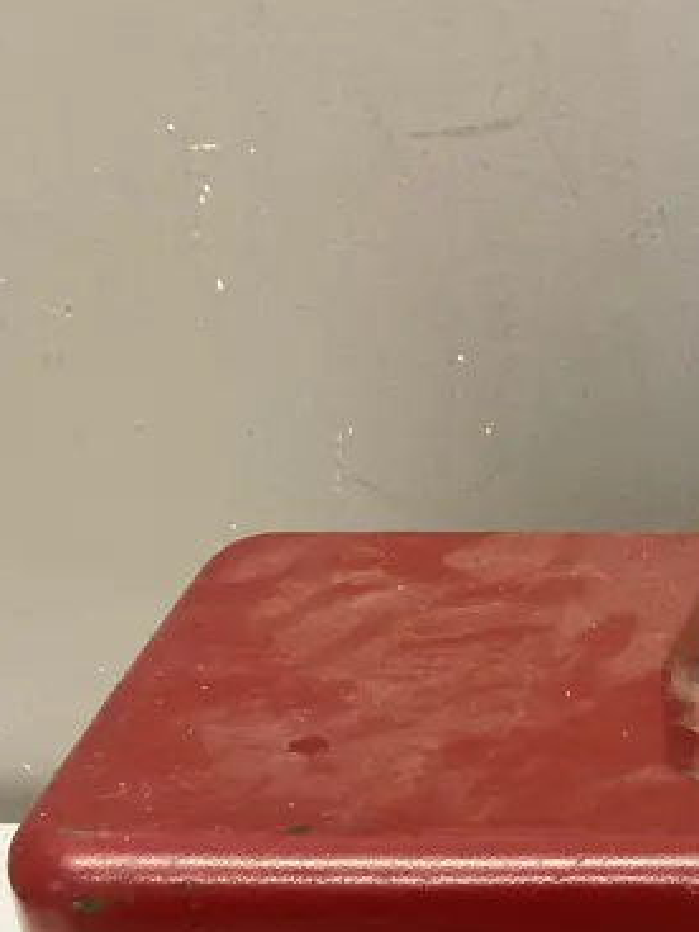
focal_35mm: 78
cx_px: 924
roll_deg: -1.0
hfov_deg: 17.6
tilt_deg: -29.6
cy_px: 864
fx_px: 2100
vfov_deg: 24.2
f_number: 1.8
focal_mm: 3.99
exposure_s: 1/50
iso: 64
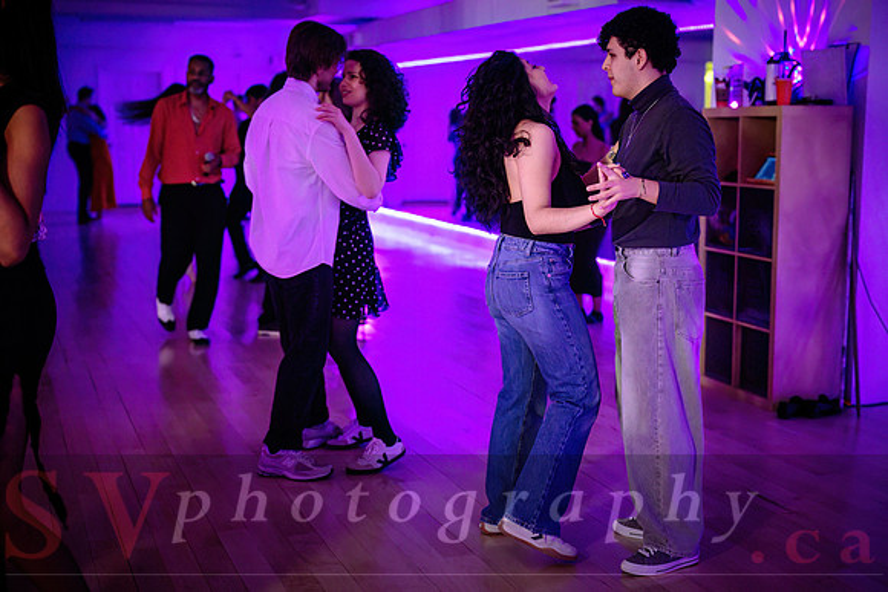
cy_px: 304
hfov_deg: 39.5
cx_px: 489
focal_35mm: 50
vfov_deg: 27.0
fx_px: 1236
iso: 2000
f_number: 2
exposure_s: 1/200
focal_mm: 45
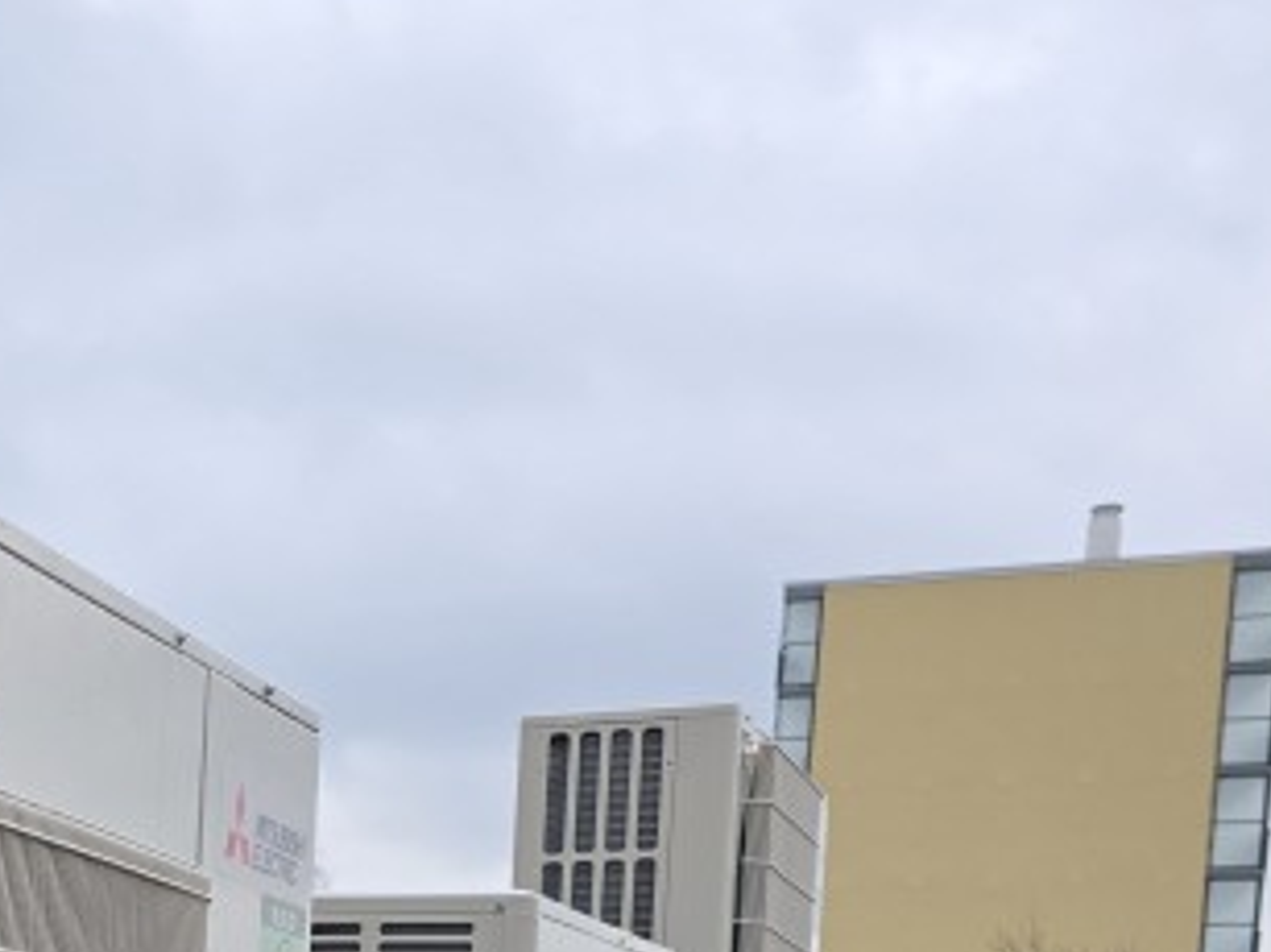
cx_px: -393
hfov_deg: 23.7
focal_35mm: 72
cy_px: 1345
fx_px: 2643
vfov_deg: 18.5
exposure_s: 1/243
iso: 12
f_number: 1.7
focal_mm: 6.3
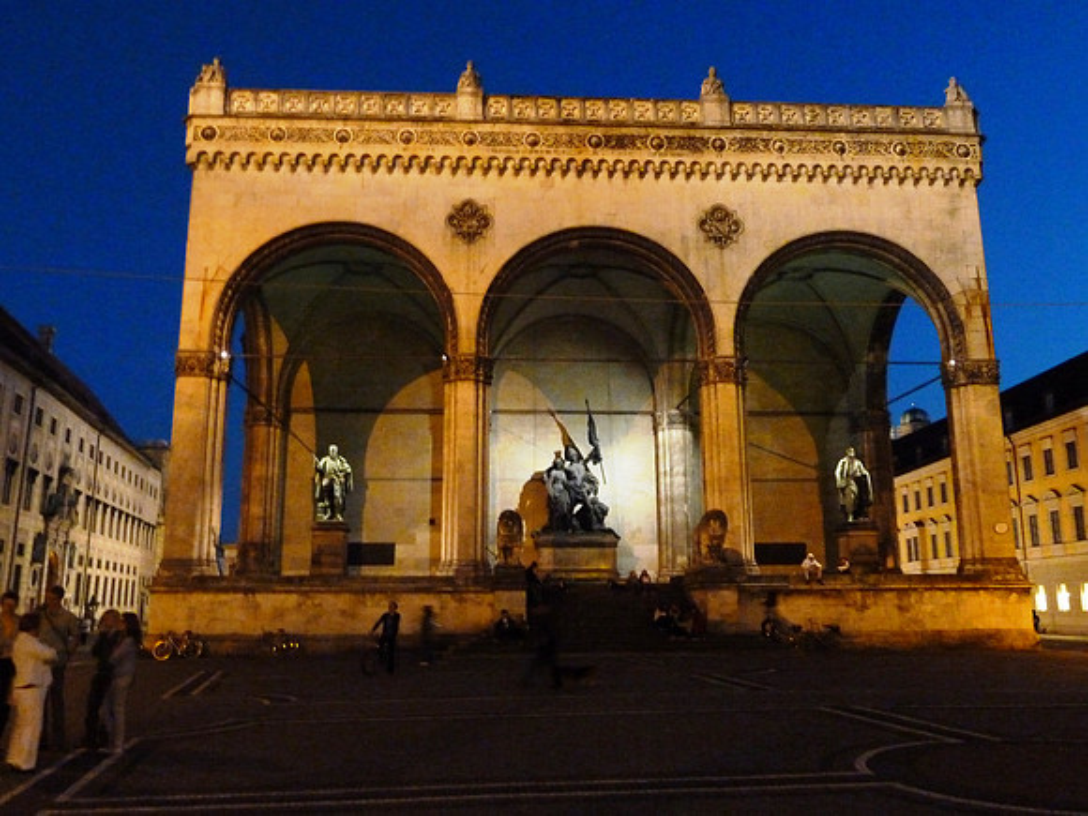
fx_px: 943
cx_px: 544
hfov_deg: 60.0
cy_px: 408
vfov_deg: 46.8
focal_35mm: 30
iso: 800
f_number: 3.4
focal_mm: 5
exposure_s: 1/4
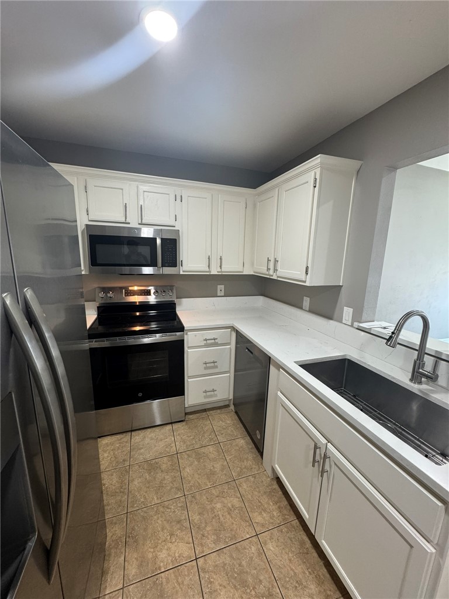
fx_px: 242
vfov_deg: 102.1
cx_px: 224
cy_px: 300
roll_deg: -1.7
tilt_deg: -10.4
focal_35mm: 14
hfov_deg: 85.7
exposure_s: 1/60
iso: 200
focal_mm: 2.22
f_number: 2.2
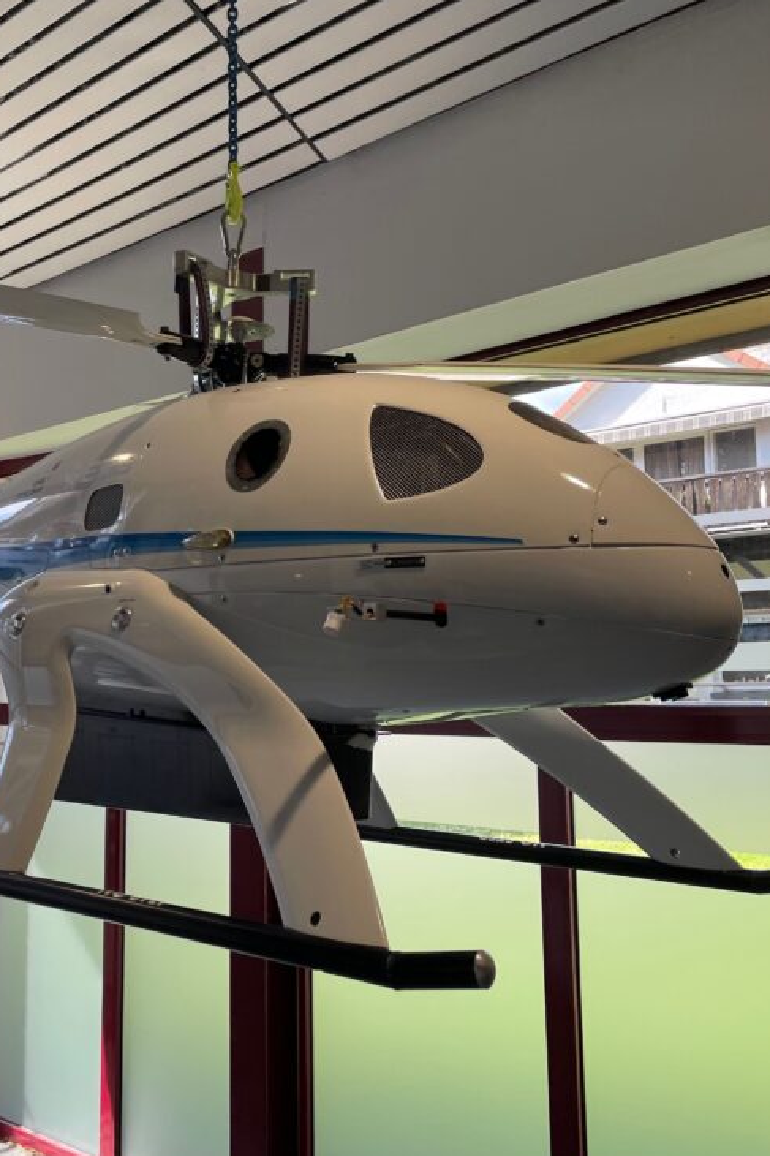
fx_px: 1188
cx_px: 243
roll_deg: +1.3
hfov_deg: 35.5
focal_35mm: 37
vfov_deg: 51.9
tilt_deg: +11.8
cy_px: 580
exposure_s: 1/392
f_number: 1.6
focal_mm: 4.2
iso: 32
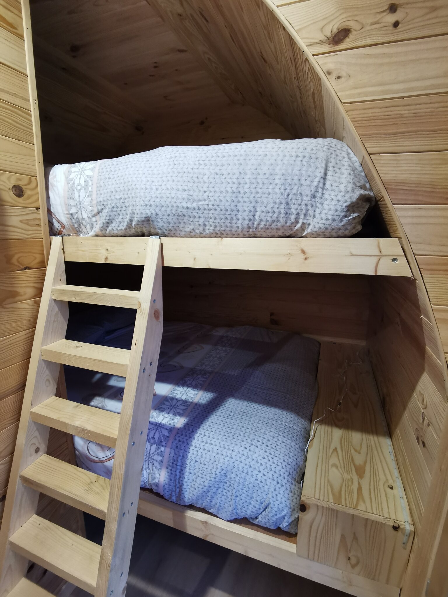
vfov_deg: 91.0
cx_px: 224
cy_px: 298
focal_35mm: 17
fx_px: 293
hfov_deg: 74.7
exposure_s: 1/16.7
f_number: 2.2
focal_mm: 2.26
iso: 640
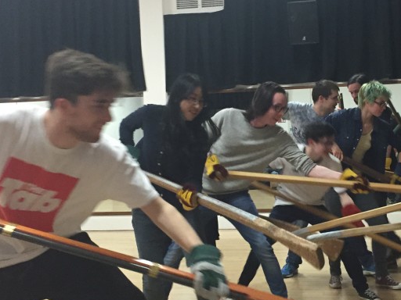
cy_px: 162
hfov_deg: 32.8
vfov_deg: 25.2
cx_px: 287
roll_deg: +1.6
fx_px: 672
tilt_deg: -1.3
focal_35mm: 58
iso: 250
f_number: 2.2
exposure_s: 1/33
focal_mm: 4.15
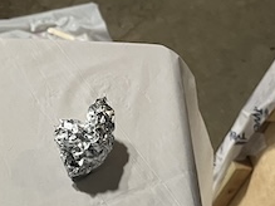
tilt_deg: -57.5
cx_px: -51
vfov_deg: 14.3
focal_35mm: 95
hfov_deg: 19.5
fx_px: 754
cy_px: 325
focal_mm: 5.1
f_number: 1.6
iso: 200
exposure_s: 1/60
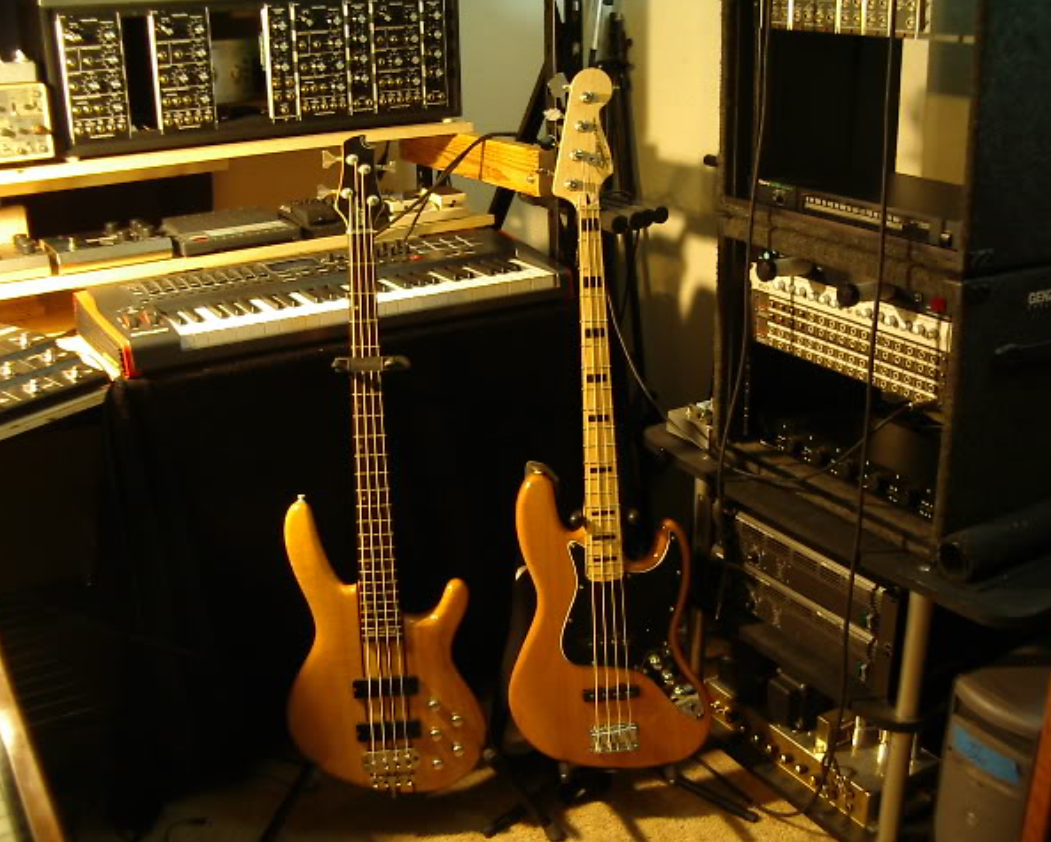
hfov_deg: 45.8
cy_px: 418
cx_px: 555
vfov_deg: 37.4
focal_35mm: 40
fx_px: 1245
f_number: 2.6
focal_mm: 5.8
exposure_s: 1/4
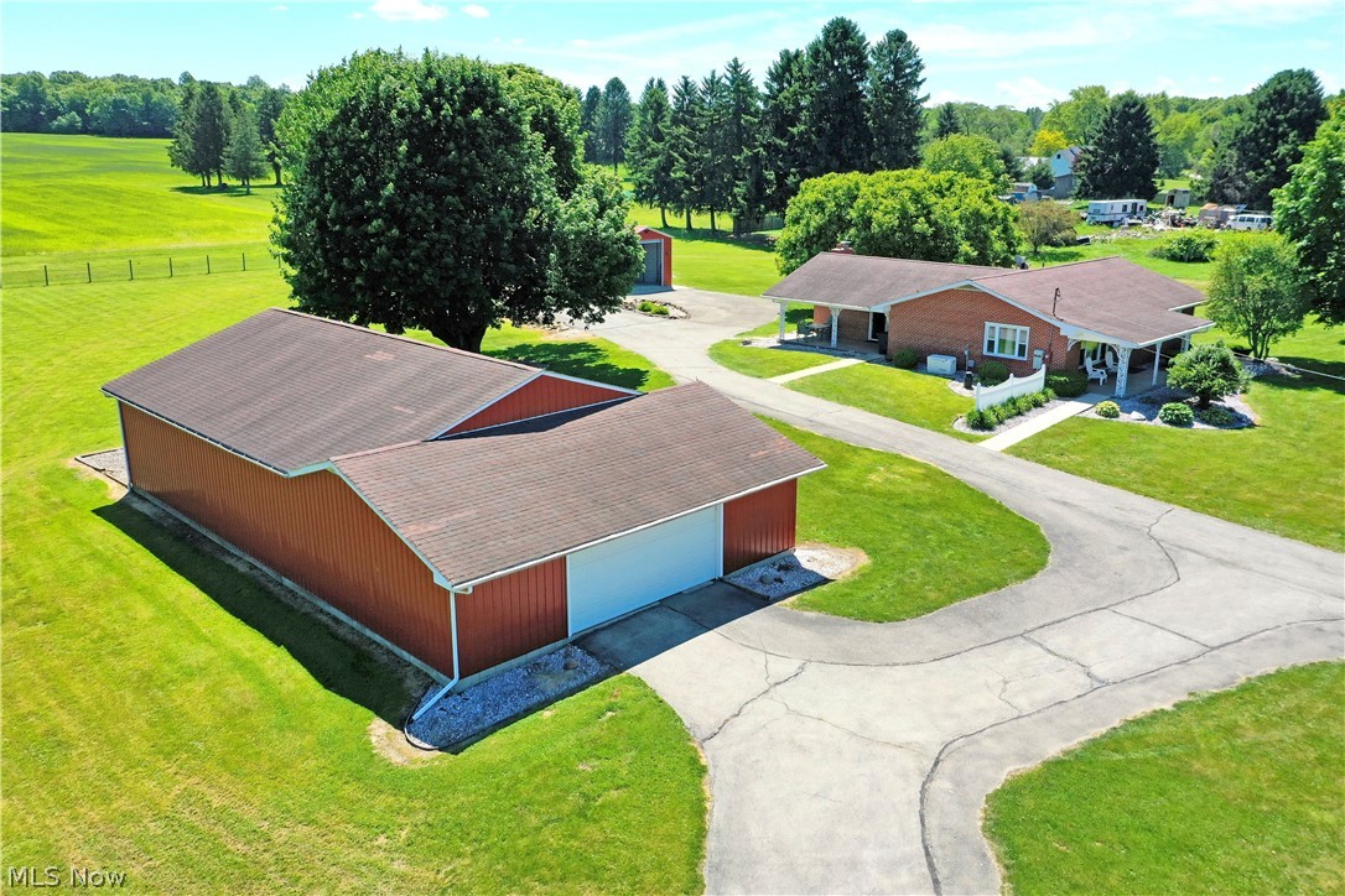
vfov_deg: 46.4
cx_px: 672
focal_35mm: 28
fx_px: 1046
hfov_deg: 65.5
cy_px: 448
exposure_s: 1/500
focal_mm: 10.26
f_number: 5.6
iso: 100
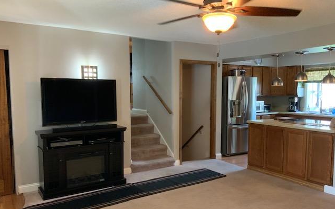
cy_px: 115
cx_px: 167
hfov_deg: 61.2
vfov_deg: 40.6
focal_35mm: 31
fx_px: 283
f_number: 1.8
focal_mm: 3
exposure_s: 1/60
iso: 250
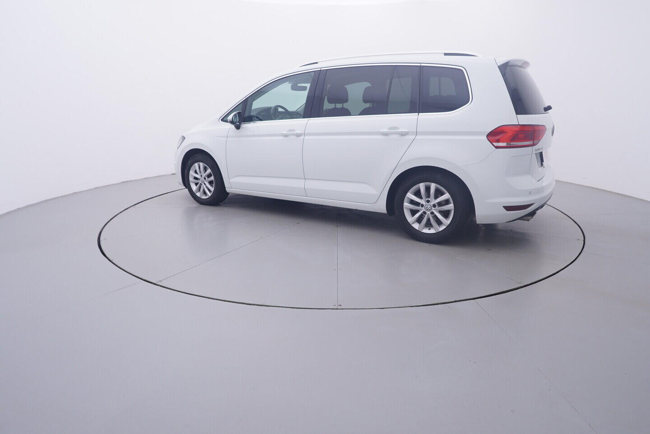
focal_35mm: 22
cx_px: 325
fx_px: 406
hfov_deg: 77.3
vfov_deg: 56.2
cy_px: 217
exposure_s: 1/80
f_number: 5
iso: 200
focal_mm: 15
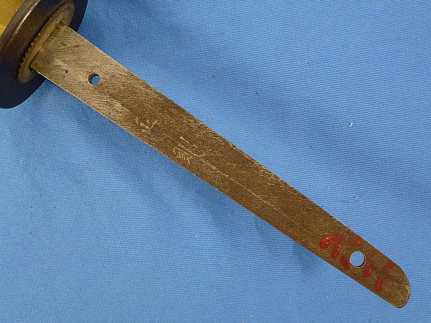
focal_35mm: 49
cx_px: 216
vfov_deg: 29.7
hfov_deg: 38.9
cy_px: 162
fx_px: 610
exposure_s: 1/80
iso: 320
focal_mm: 8.7
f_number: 4.1
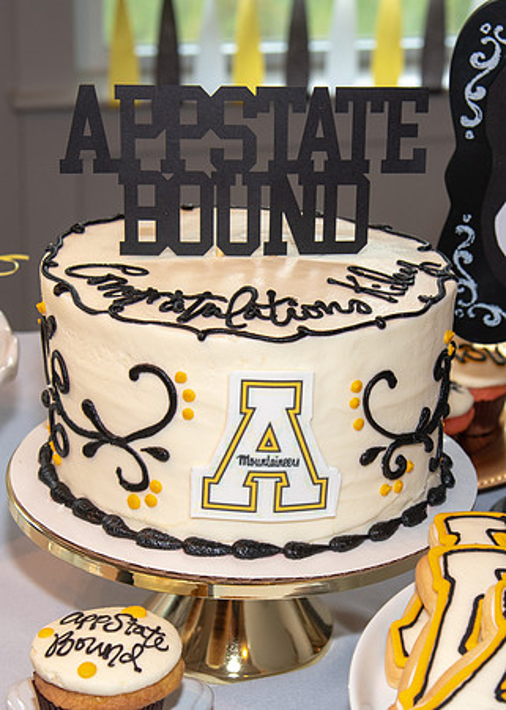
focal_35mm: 89
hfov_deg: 16.1
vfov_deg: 22.4
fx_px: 1792
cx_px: 305
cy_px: 415
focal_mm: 48
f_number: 5.6
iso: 400
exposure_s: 1/60
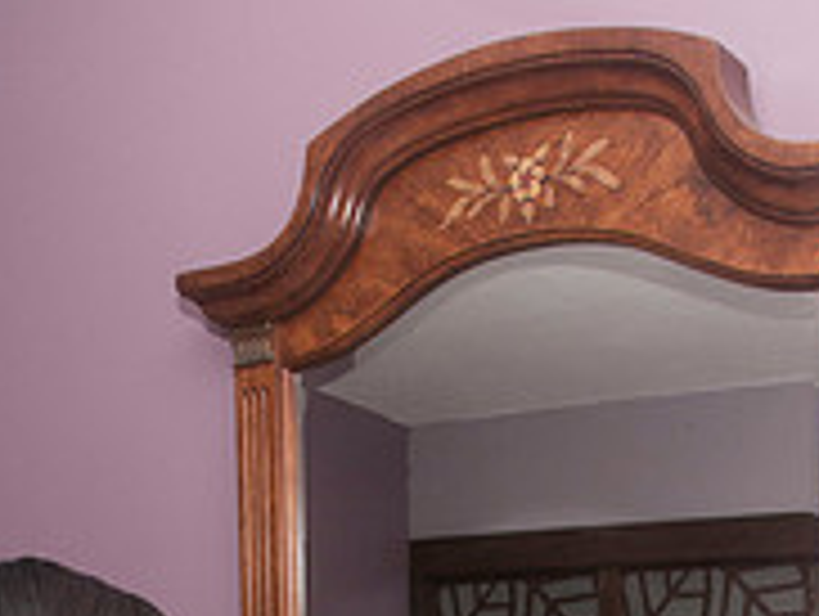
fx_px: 1516
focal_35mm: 64
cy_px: 967
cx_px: 443
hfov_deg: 30.2
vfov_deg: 19.5
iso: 400
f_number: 11
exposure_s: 1/250
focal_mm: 18
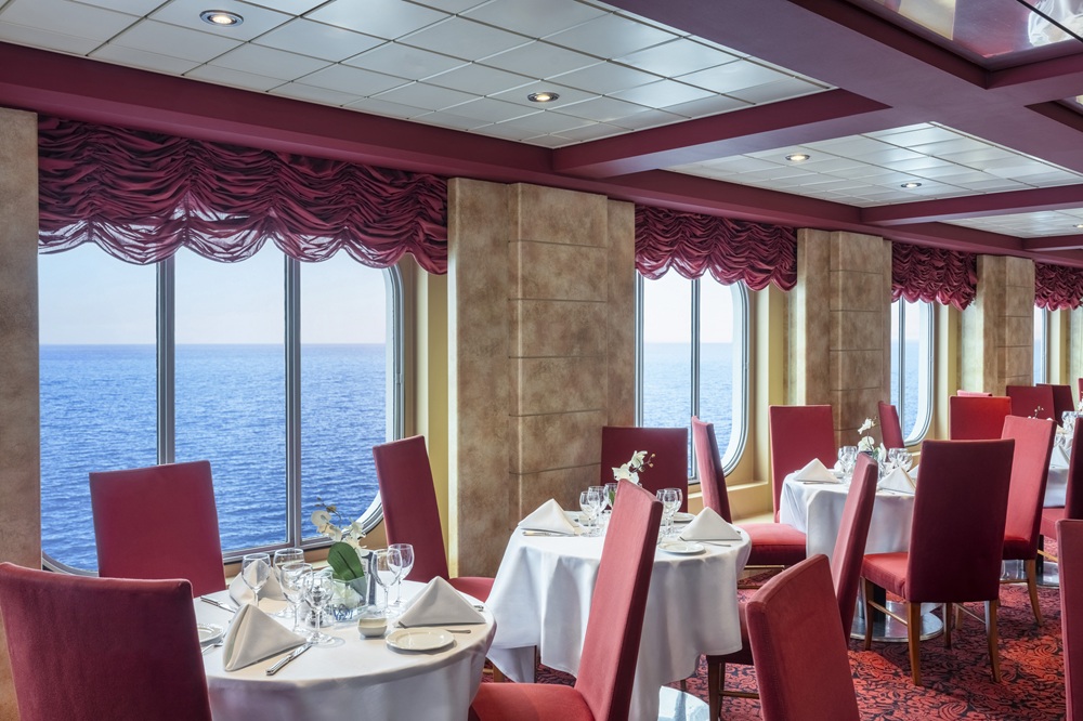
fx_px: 932
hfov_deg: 60.3
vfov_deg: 42.3
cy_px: 360
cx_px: 542
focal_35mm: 31
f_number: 11
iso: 200
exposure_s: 1/60
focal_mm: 31
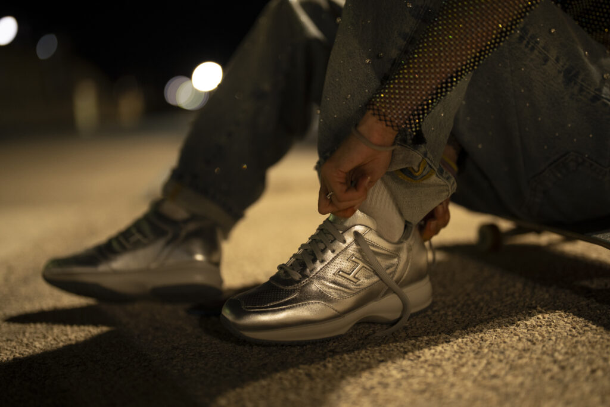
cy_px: 204
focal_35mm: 50
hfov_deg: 39.6
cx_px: 305
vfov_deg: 27.0
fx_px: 848
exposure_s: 1/160
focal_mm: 50
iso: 1600
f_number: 1.2
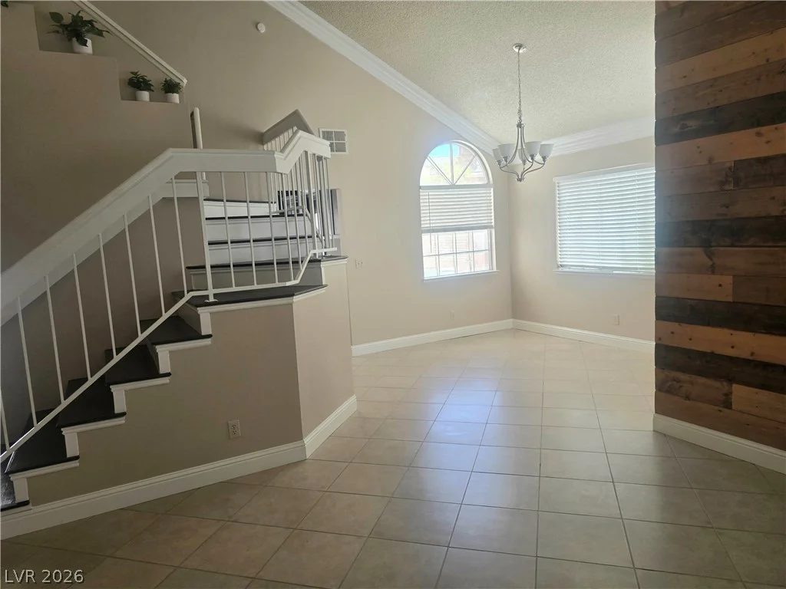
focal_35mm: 23
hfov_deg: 73.9
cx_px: 393
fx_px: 522
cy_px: 294
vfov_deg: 58.9
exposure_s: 1/182
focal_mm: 6.3
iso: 80
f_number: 1.7
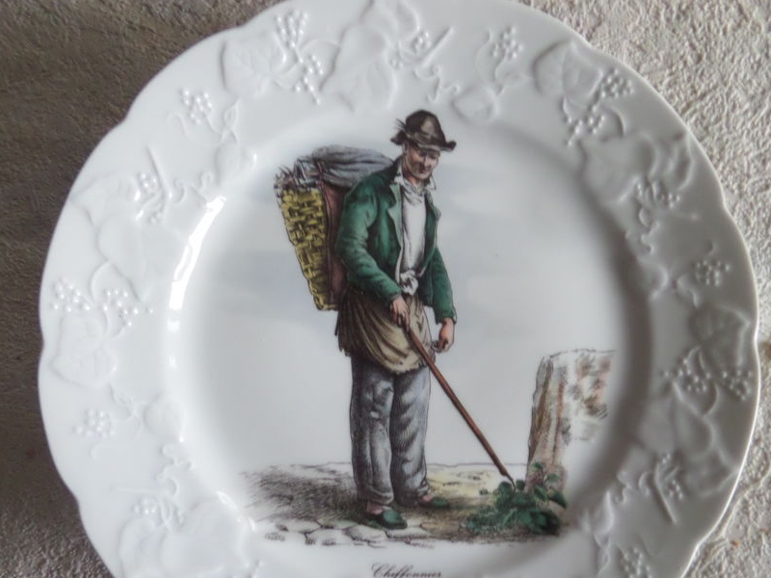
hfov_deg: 59.9
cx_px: 415
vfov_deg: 46.6
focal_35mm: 30
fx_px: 668
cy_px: 340
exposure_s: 1/10
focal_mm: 4
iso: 400
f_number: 3.2
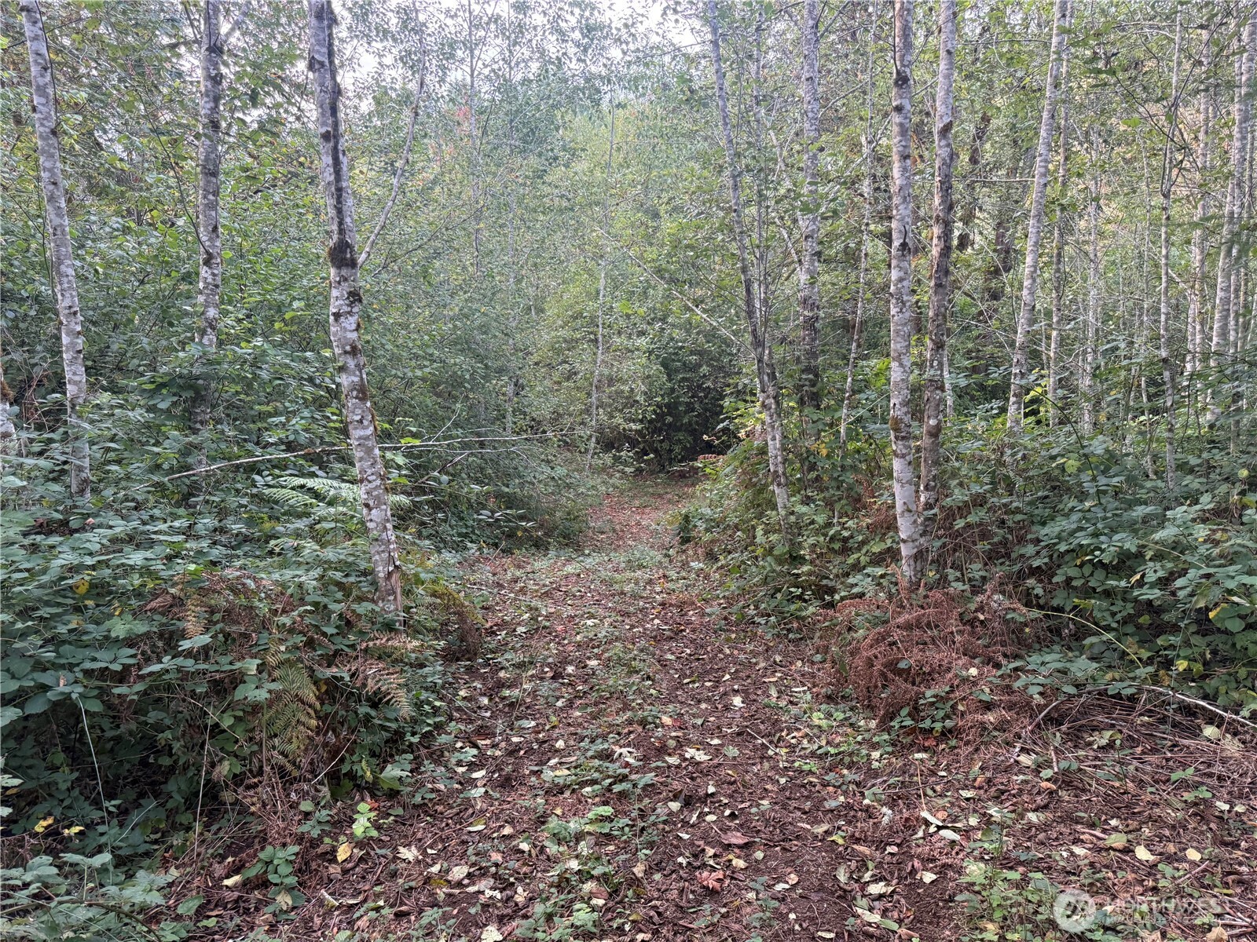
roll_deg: +2.5
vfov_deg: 56.8
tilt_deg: -15.4
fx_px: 872
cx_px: 628
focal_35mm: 24
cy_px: 471
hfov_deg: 71.6
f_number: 1.78
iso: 200
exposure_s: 1/121
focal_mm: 6.76
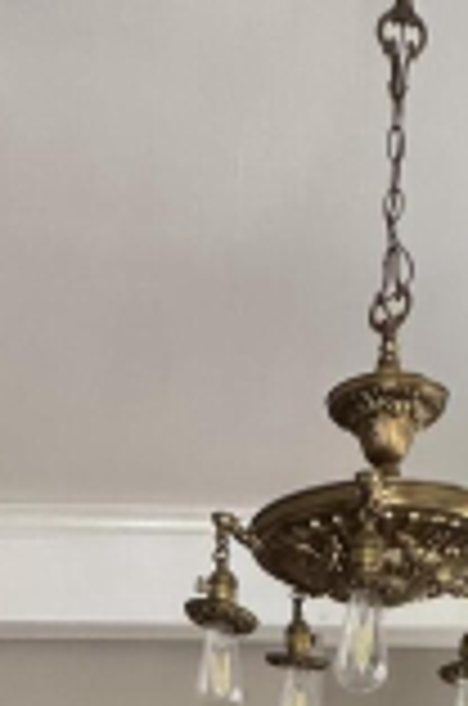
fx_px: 1214
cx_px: 243
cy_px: 1275
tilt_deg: -13.6
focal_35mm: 62
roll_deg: -0.6
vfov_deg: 21.3
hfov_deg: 21.8
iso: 160
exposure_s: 1/99
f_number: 2.2
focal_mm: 2.22
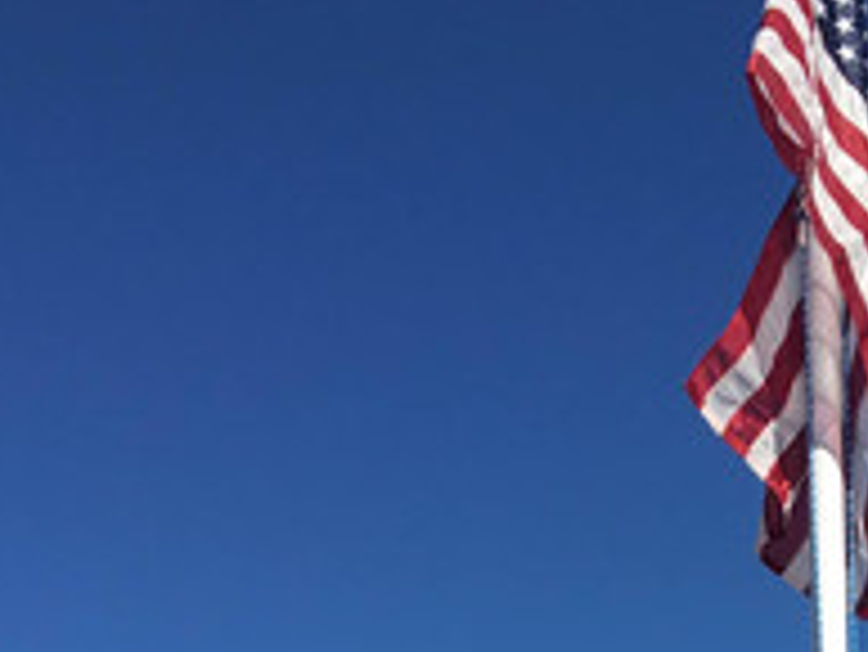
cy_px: 1344
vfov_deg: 13.1
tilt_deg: +3.4
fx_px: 2409
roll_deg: +1.6
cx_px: 724
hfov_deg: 20.2
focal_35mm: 96
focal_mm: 4.15
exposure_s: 1/1832
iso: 25
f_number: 2.2
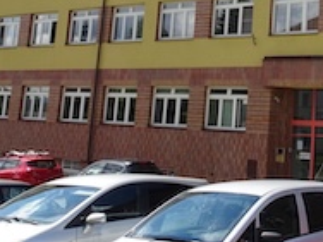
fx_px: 644
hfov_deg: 27.1
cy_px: 4
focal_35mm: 69
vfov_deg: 20.7
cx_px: 297
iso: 80
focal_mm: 4.1
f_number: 3.5
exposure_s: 1/800
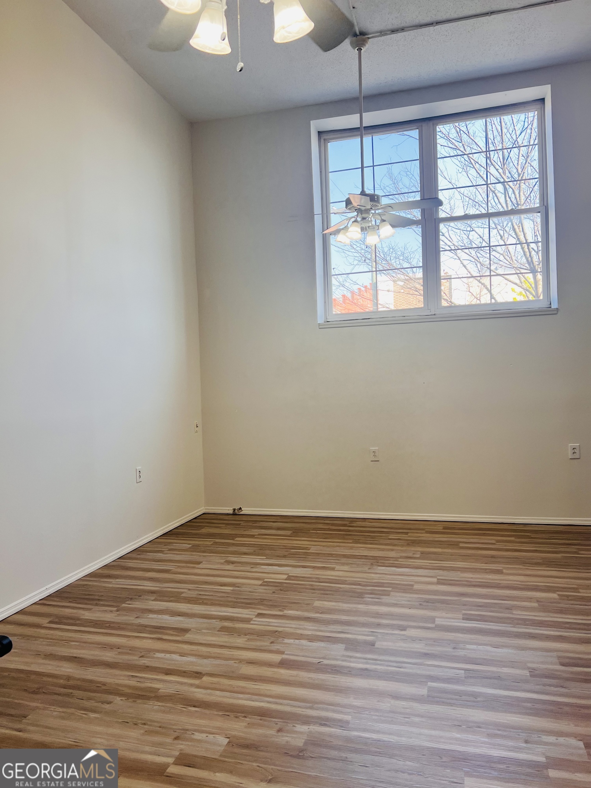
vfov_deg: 67.3
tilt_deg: -1.1
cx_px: 296
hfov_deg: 53.1
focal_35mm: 26
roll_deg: +2.1
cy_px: 394
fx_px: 592
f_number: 1.5
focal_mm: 5.7
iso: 50
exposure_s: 1/164
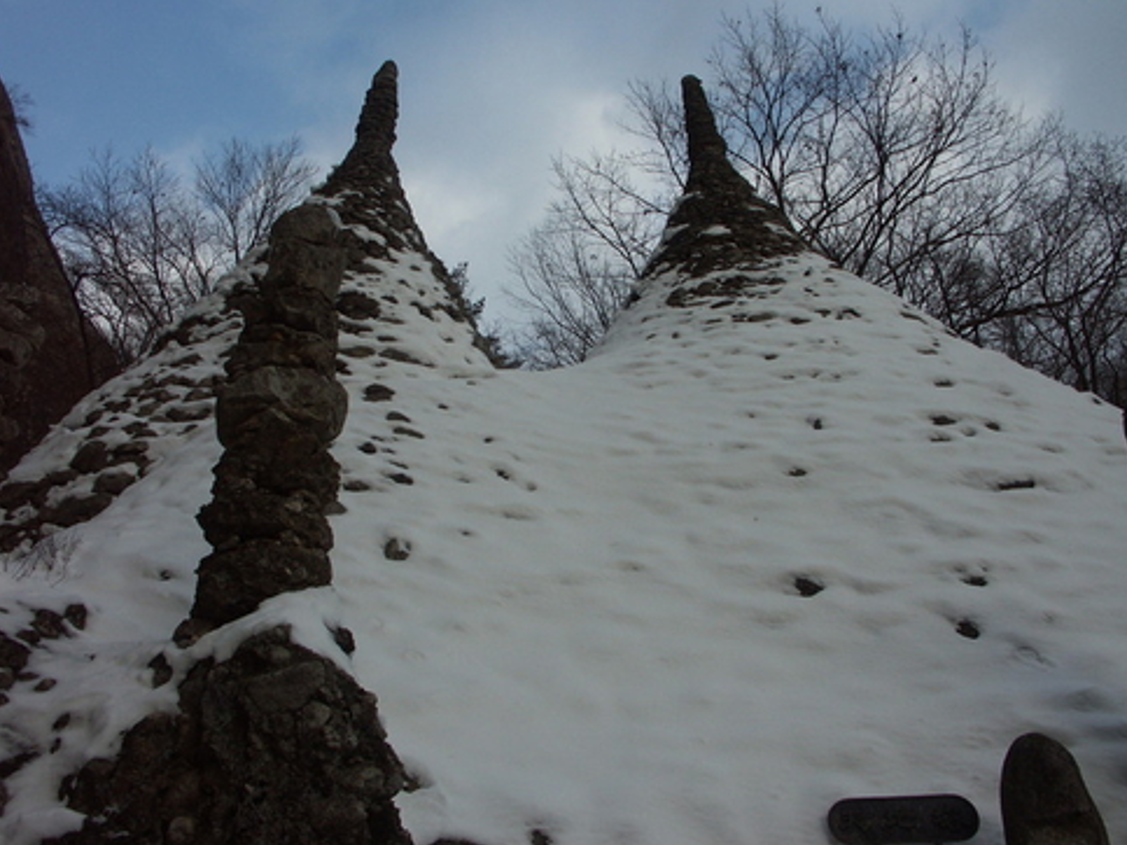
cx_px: 565
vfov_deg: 48.2
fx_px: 944
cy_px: 426
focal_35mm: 29
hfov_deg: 61.7
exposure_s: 1/400
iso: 100
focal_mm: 7.2
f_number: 7.1
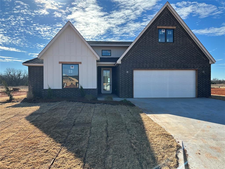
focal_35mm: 24
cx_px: 112
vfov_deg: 56.8
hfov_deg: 71.6
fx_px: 156
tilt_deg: +0.8
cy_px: 84
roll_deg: +0.0
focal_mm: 6.86
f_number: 1.78
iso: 80
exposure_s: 1/4184
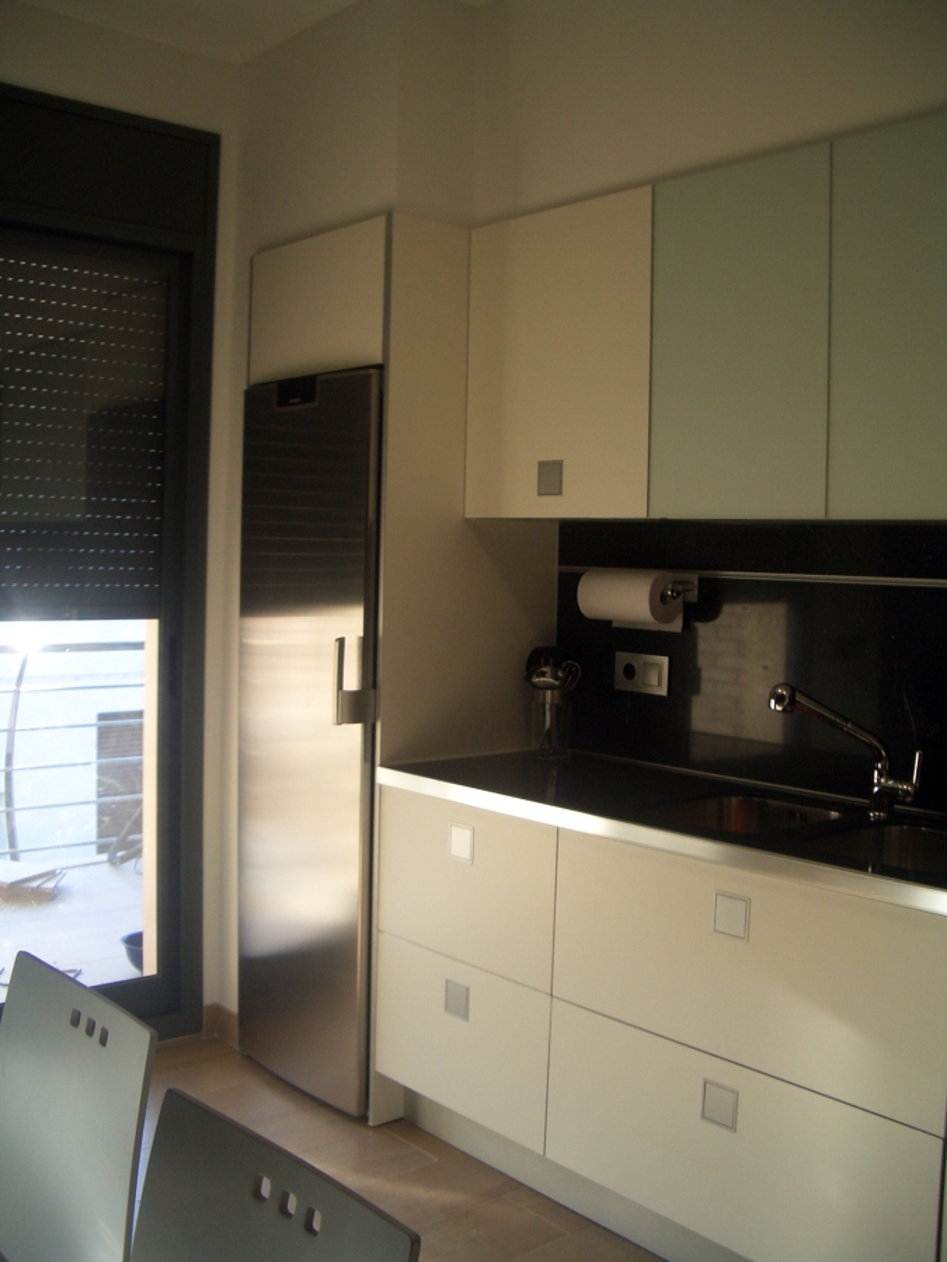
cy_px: 631
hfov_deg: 40.7
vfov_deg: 52.6
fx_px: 1277
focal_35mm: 35
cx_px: 474
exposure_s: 1/100
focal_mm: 5.8
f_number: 2.6
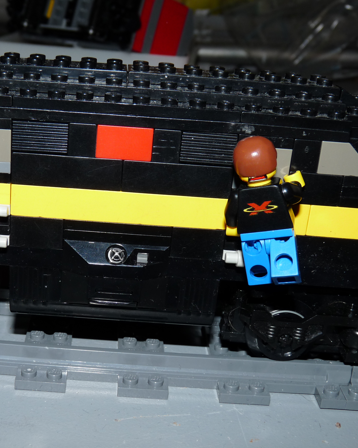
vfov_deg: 35.4
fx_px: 702
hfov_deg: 28.5
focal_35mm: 53
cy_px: 221
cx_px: 125
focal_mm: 7.2
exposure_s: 1/125
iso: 100
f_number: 4
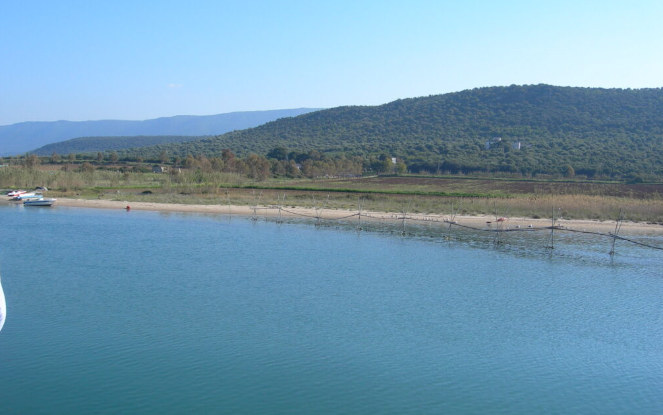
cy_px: 212
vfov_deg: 31.3
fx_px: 741
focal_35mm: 41
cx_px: 331
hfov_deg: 48.2
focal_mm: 7.8
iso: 50
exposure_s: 1/365
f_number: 4.8
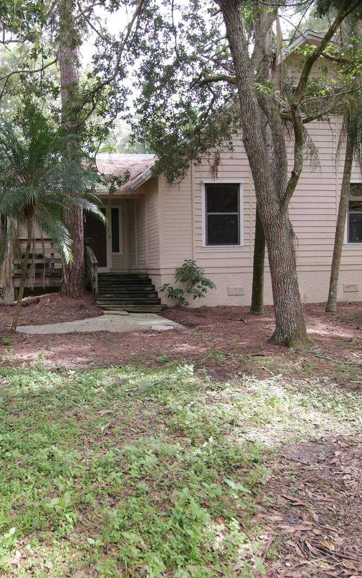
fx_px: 363
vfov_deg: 77.2
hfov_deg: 50.0
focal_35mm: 23
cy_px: 293
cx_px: 75
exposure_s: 1/125
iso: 100
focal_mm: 8
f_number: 2.2
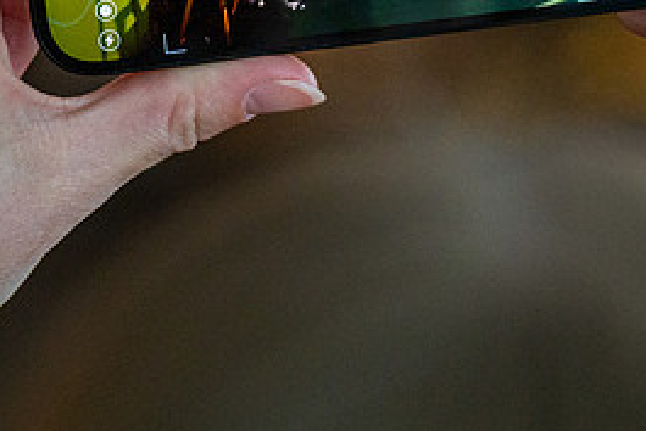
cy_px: 79
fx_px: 4865
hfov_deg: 7.6
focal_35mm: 271
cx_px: 368
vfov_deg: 5.1
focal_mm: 124
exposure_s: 1/200
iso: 6400
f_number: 2.8
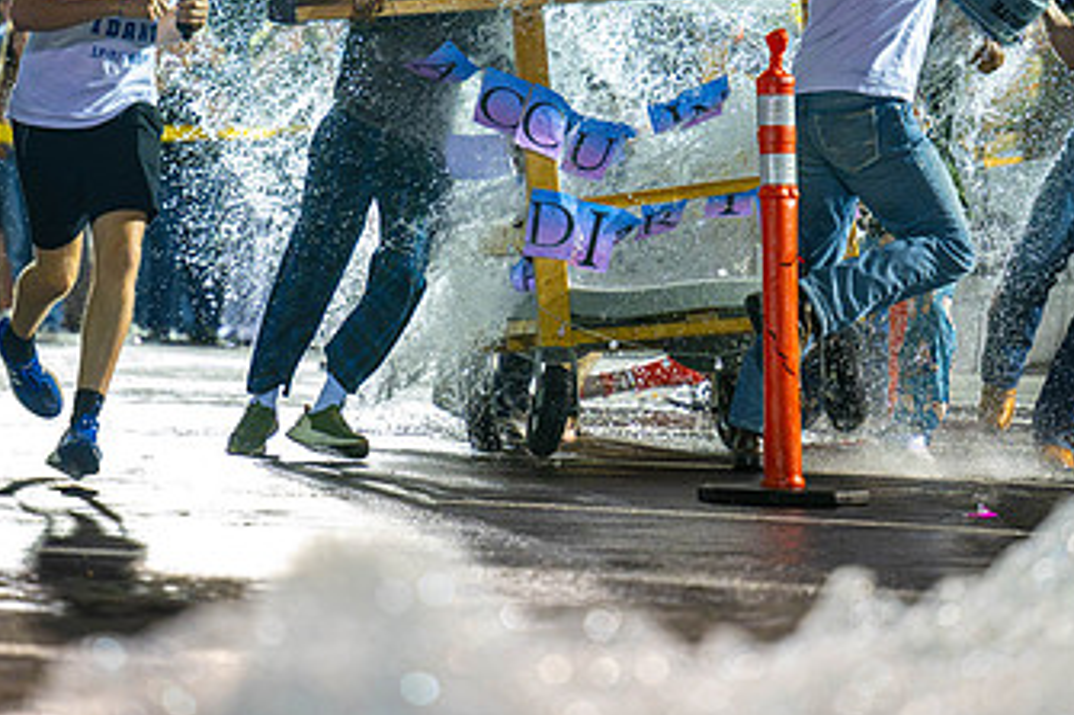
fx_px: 6977
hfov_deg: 8.8
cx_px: 587
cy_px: 120
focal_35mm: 234
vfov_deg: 5.9
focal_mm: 135
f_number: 2.8
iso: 6400
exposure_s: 1/800
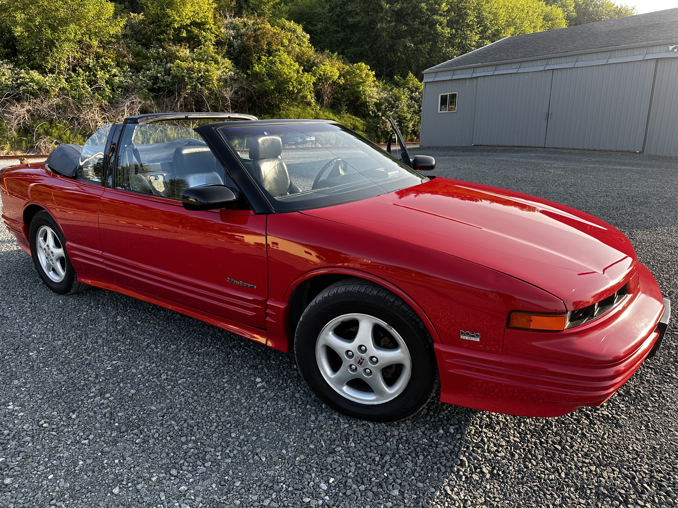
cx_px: 339
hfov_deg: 71.6
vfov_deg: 56.8
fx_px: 470
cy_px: 254
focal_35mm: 24
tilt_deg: -15.2
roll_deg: +0.2
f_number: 1.78
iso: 80
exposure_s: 1/694
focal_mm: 6.86
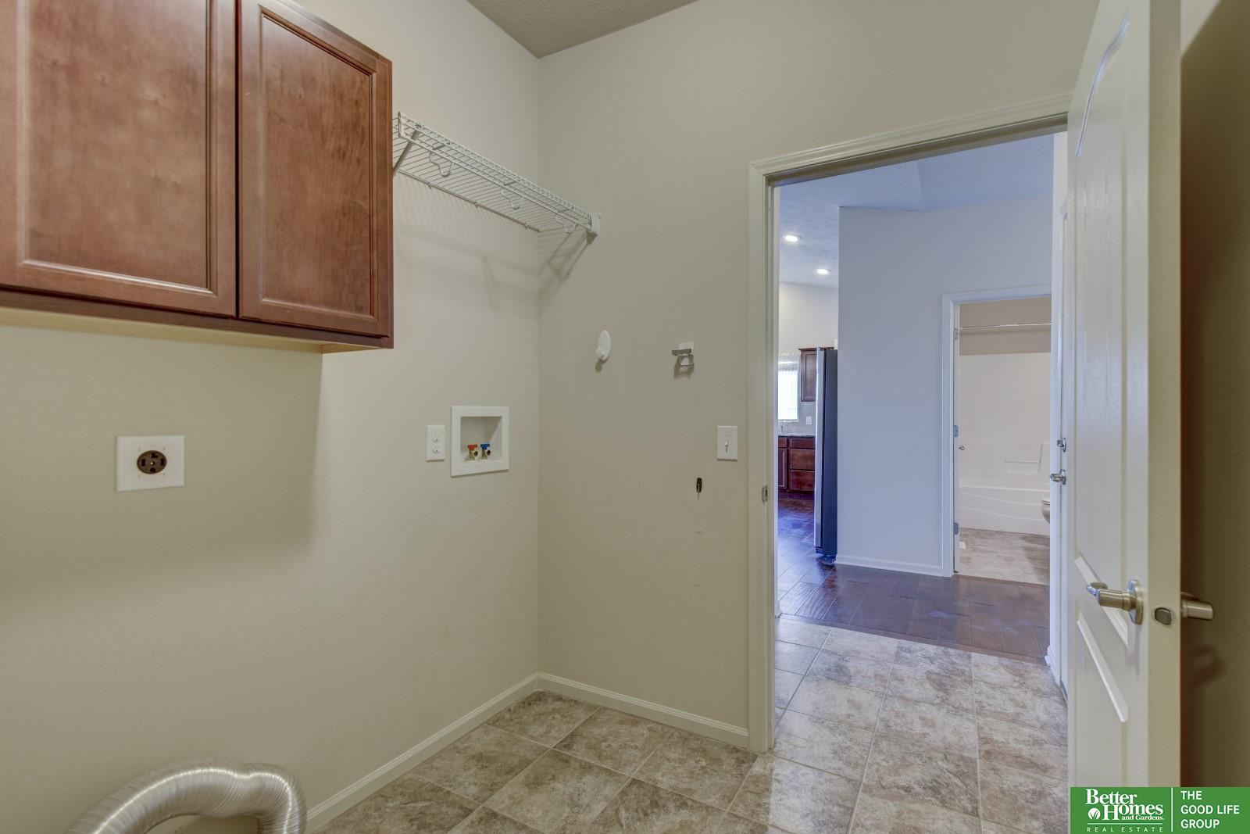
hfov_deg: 100.4
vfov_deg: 77.3
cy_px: 417
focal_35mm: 15
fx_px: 521
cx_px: 625
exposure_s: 1/4
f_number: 6.3
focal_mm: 10
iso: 400
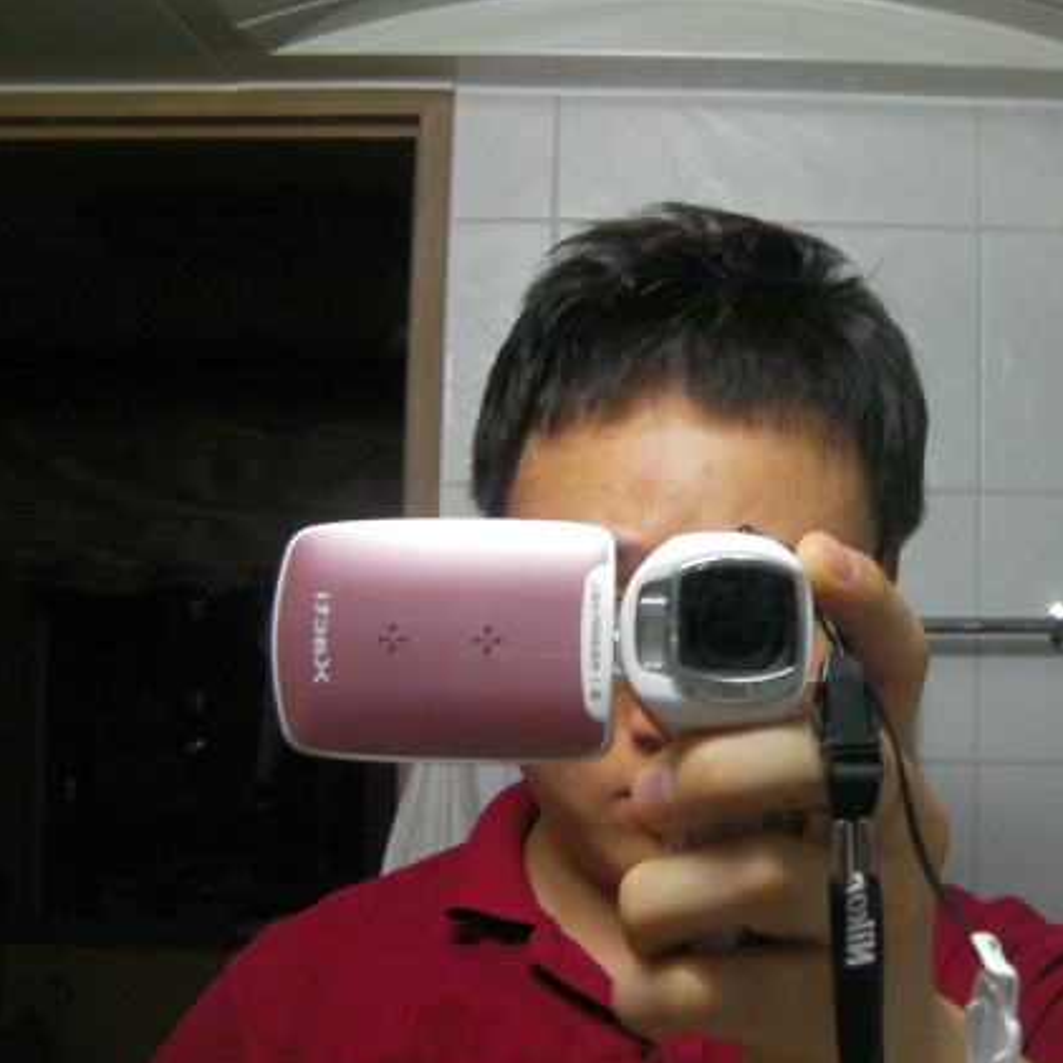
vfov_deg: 33.4
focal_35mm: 51
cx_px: 803
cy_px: 520
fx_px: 1772
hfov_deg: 32.7
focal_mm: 6.8
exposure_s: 1/29
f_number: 3.5
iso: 200
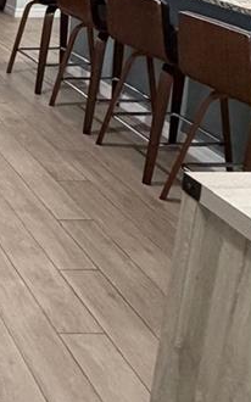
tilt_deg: -10.3
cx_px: -256
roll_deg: +0.4
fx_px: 592
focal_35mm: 54
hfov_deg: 17.2
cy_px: -24
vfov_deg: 33.4
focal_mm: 2.22
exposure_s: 1/60
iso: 400
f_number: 2.2
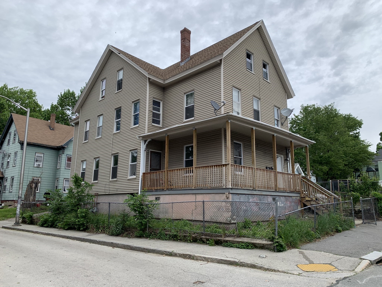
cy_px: 144
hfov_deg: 67.3
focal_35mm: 26
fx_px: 287
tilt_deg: +10.6
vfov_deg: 53.1
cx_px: 191
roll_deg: +1.1
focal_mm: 4.25
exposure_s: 1/2033
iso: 25
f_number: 1.8
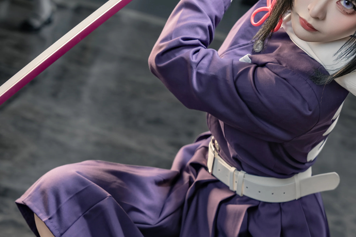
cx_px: 273
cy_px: 42
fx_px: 1090
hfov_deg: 18.4
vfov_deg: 12.4
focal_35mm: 110
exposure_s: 1/250
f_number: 4
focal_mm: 49.1
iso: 50
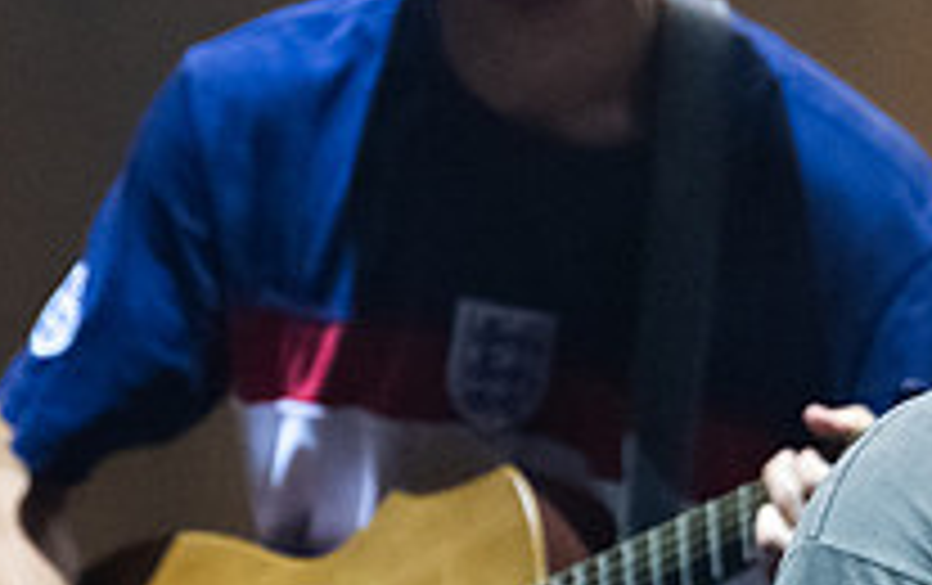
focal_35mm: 779
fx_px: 19814
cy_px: 367
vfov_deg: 1.7
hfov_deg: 2.7
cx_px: 697
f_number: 2.8
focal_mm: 155
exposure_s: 1/400
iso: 4000
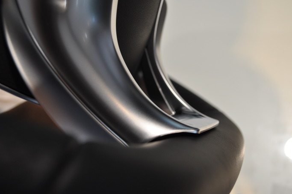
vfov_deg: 34.1
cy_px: 104
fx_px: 316
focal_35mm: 39
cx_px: 148
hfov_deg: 49.6
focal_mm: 24
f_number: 4.5
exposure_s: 1/80
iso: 400
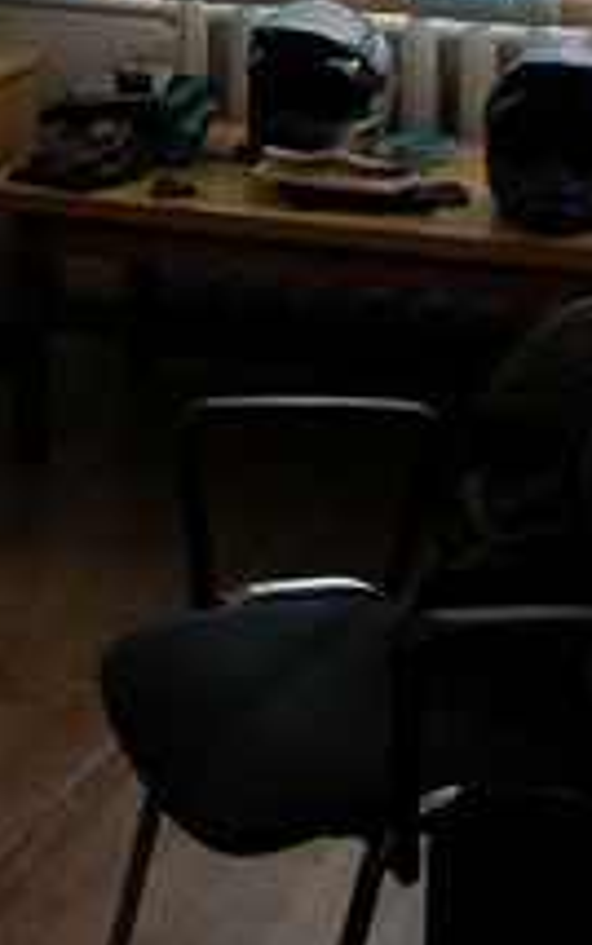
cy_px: -66
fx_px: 2862
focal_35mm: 111
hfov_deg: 11.3
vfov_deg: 18.1
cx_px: -287
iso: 100
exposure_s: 1/16
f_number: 2.8
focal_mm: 8.9
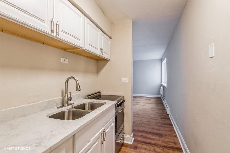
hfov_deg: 96.7
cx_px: 115
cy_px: 76
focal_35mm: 16
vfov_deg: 73.8
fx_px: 102
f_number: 7.1
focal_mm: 16
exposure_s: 1/5
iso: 400
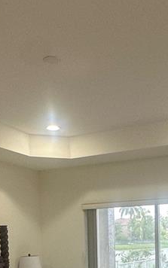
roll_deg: +0.4
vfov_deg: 36.8
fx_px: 366
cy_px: 257
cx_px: 99
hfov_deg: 25.8
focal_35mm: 50
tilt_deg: -2.7
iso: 100
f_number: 2.2
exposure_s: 1/120
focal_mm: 2.22
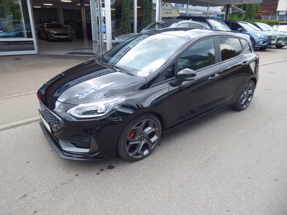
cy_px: 108
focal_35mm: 25
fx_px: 207
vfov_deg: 54.9
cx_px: 144
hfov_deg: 69.4
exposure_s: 1/200
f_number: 3.3
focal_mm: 4.3
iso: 80
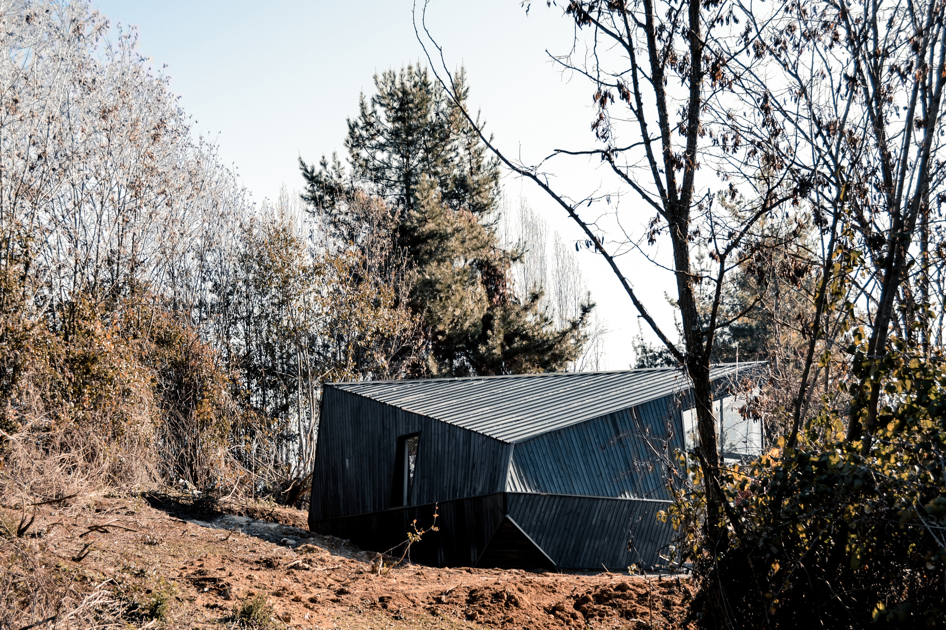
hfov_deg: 53.1
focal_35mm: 36
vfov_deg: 36.9
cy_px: 315
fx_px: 946
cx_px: 473
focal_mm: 24
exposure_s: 1/125
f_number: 5.6
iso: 100
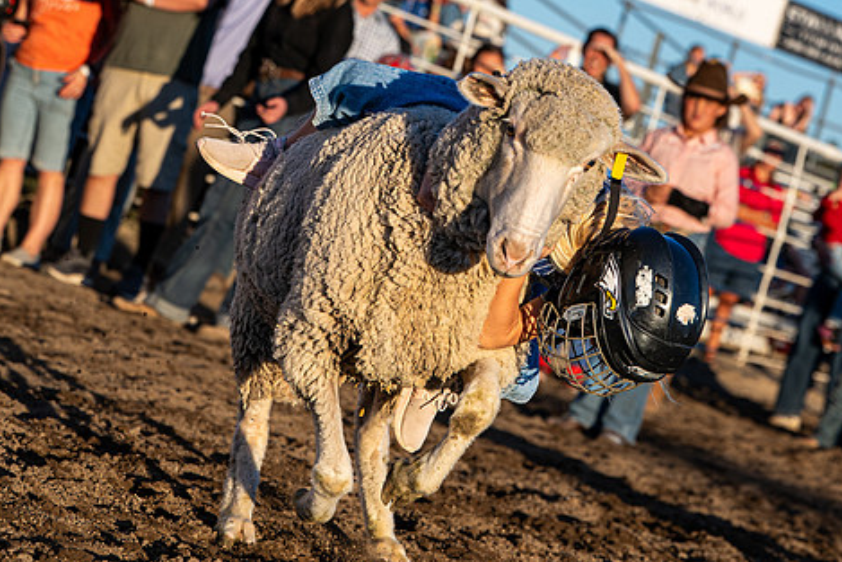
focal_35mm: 152
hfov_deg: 13.5
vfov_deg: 9.0
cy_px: 270
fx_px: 3556
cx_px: 557
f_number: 5
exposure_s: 1/3200
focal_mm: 102
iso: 800
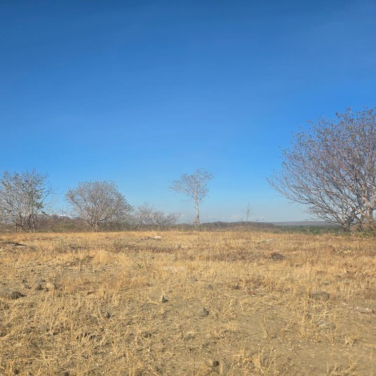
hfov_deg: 56.0
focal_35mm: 28
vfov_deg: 57.3
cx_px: 123
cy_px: 188
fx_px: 344
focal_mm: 5.4
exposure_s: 1/2071
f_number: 1.8
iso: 25
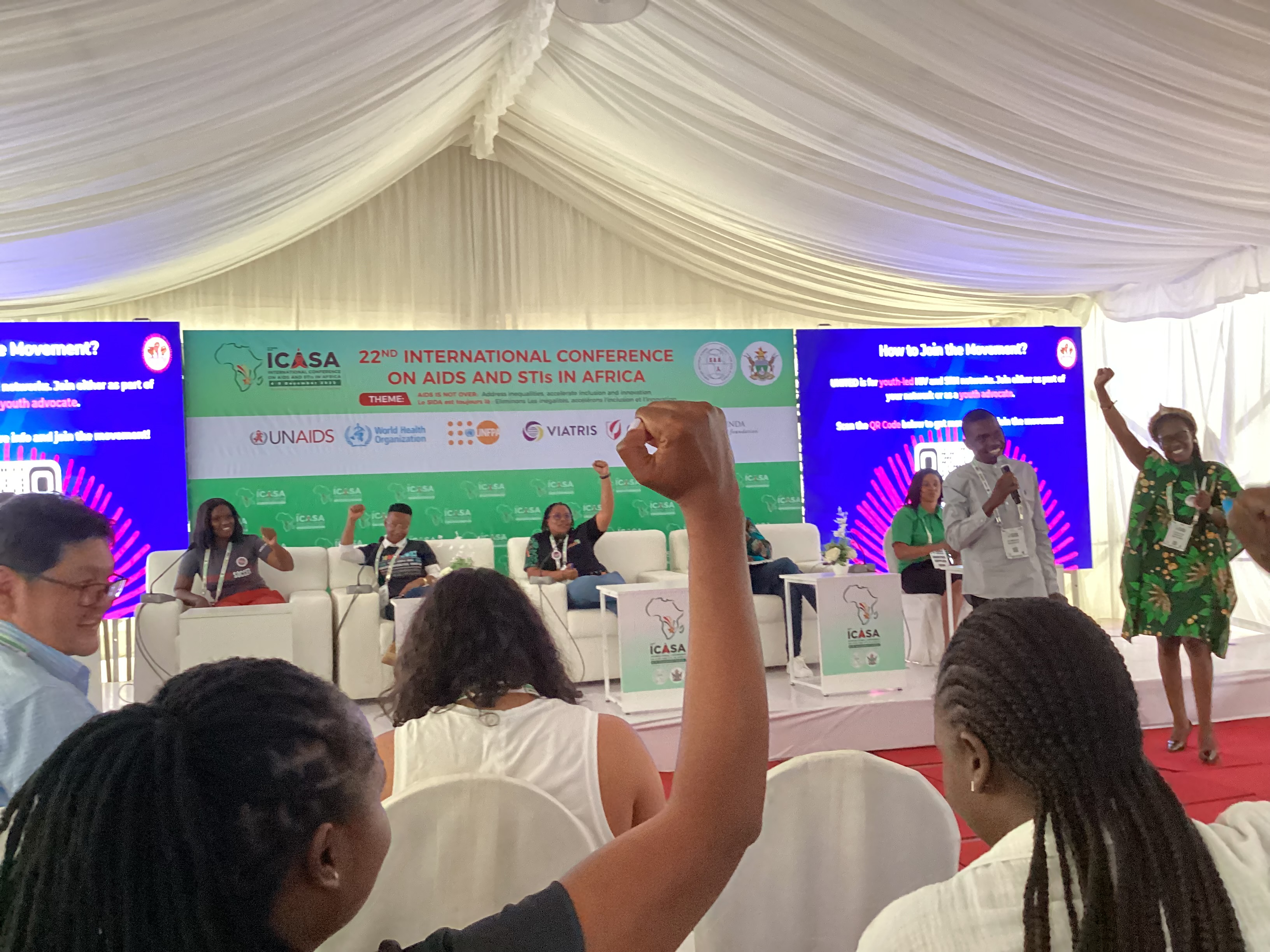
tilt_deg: +2.7
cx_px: 635
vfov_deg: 45.4
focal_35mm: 31
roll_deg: +1.9
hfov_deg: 58.4
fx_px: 1137
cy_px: 476
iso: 200
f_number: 2.4
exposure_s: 1/60
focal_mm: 3.3
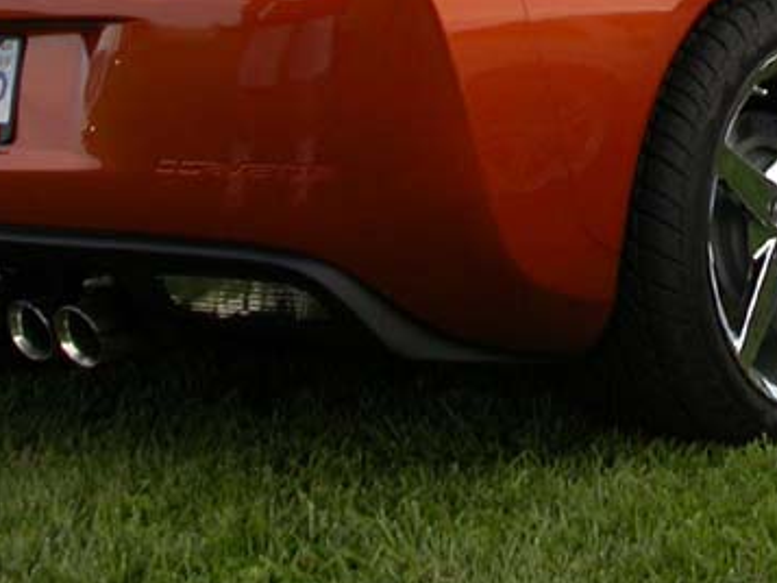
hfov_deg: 17.9
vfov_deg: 13.2
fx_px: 2447
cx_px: 568
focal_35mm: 109
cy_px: -159
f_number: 2.6
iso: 100
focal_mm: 7.85
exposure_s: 1/401
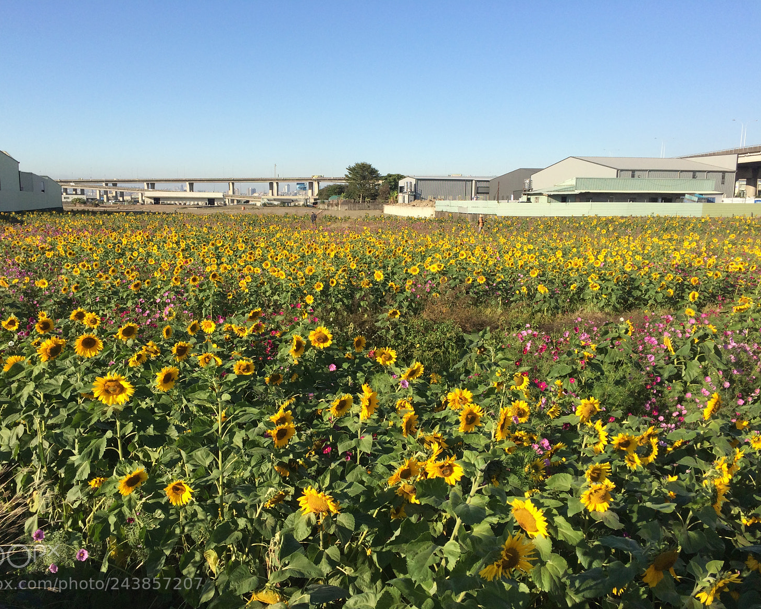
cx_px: 347
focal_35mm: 31
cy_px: 312
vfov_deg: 47.1
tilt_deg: -10.5
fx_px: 698
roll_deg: -1.2
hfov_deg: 57.1
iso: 32
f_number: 2.2
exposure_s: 1/1642
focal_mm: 4.15
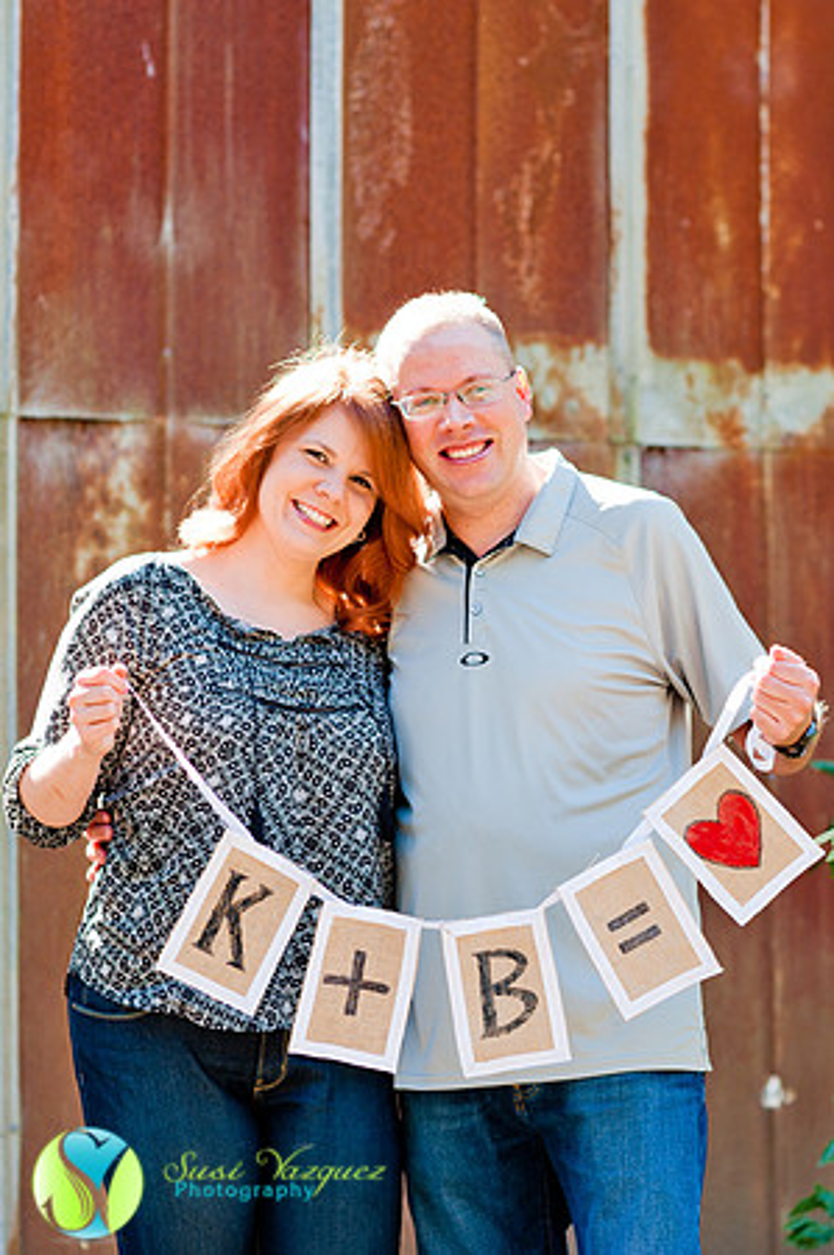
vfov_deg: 23.9
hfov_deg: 16.0
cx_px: 417
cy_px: 628
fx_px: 2960
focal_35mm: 85
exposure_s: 1/250
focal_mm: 85
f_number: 2.8
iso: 200
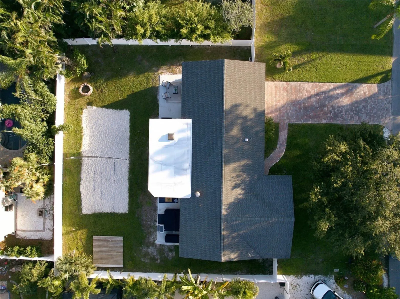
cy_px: 150
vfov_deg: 56.7
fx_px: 277
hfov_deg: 71.6
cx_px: 200
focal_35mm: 24
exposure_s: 1/1000
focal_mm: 12.3
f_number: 2.8
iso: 250
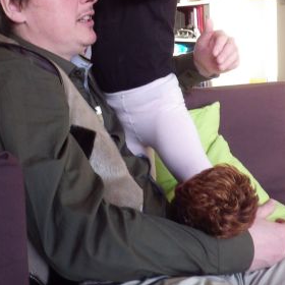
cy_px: 40
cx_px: 88
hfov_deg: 31.9
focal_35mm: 53
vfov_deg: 31.0
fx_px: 494
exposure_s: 1/45
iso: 200
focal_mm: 5
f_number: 3.5
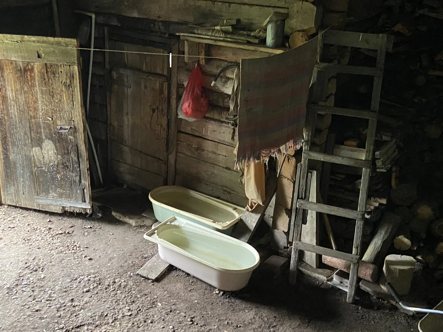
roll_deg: -0.3
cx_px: 178
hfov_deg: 46.5
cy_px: 146
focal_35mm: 40
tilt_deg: -20.3
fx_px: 512
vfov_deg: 35.9
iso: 640
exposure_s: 1/40
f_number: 1.8
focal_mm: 4.25
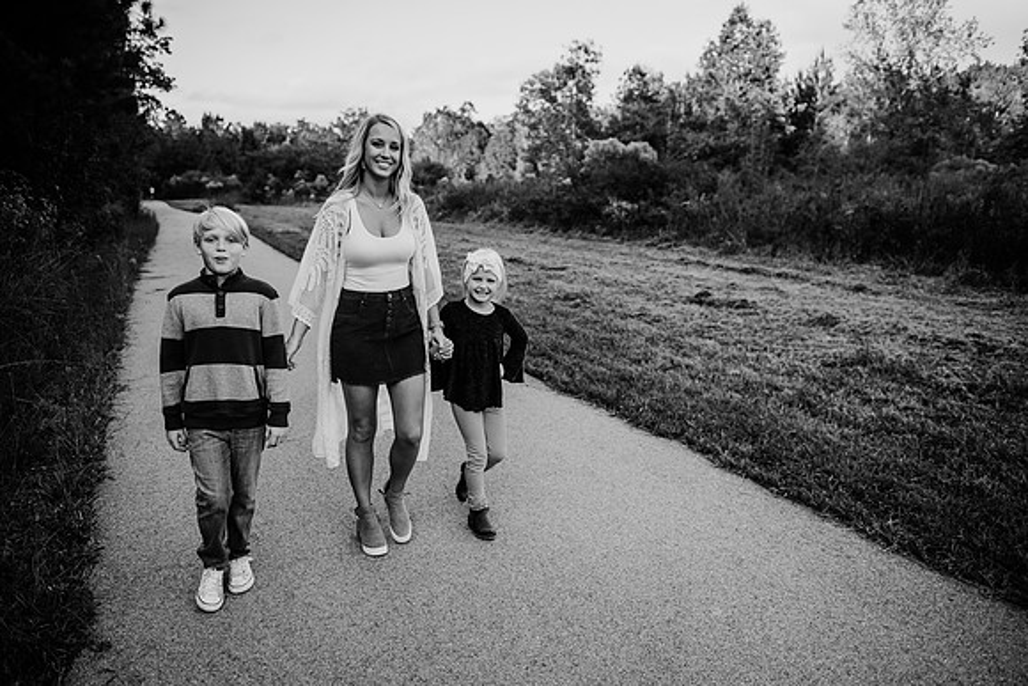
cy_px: 343
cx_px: 514
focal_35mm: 24
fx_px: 685
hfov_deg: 73.7
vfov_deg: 53.2
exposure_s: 1/1250
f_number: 2.5
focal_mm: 24
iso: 250
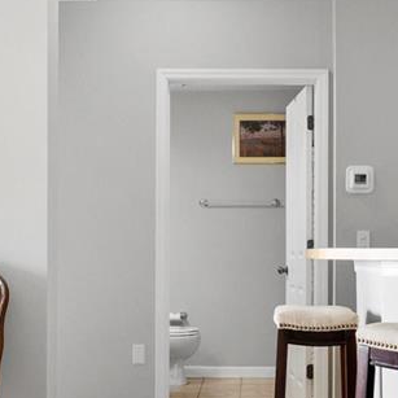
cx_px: 222
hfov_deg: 24.3
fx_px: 924
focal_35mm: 71
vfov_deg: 24.3
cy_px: 248
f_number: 8
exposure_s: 1/4
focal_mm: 16
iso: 1600
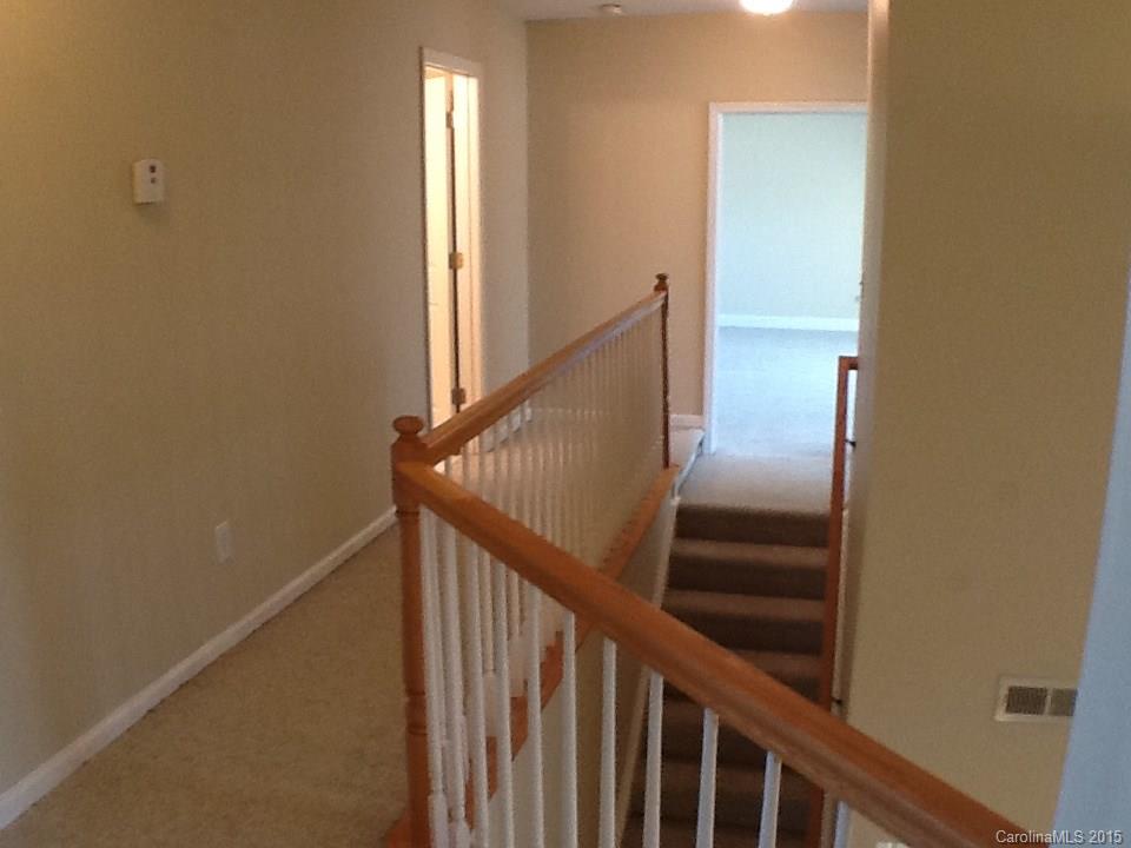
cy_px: 424
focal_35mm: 44
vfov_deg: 32.9
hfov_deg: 42.9
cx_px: 566
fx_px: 1438
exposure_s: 1/30
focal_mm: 2.03
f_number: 2.4
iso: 100
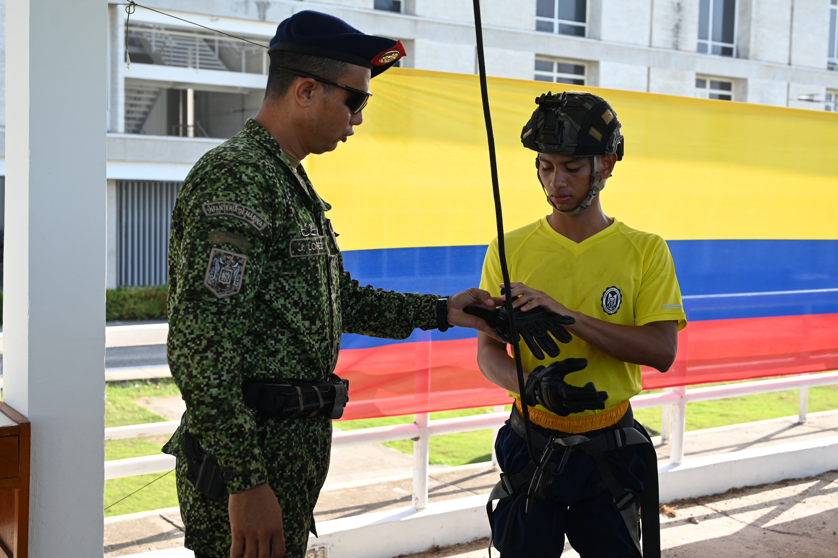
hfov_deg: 44.5
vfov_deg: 30.5
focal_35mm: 44
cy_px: 279
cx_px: 419
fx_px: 1024
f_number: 5.6
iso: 200
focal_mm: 44
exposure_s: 1/250
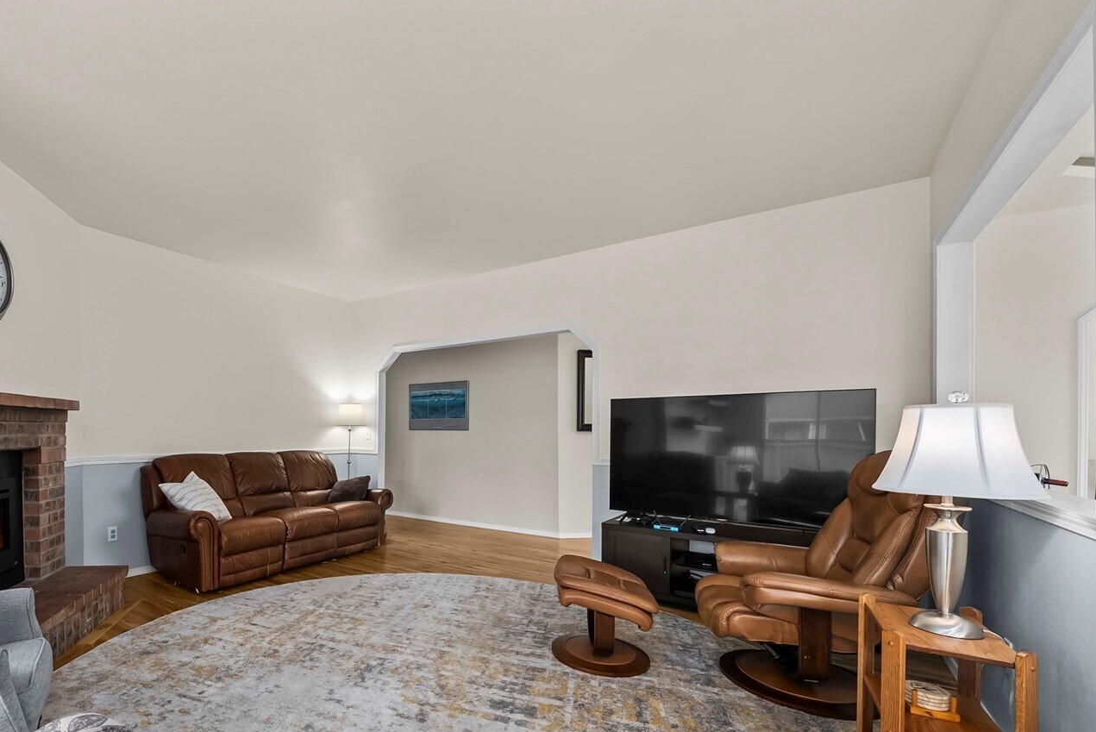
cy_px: 437
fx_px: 487
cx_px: 387
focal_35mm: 16
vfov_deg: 73.1
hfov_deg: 93.9
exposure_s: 1/8
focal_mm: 12
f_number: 7.1
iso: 1000
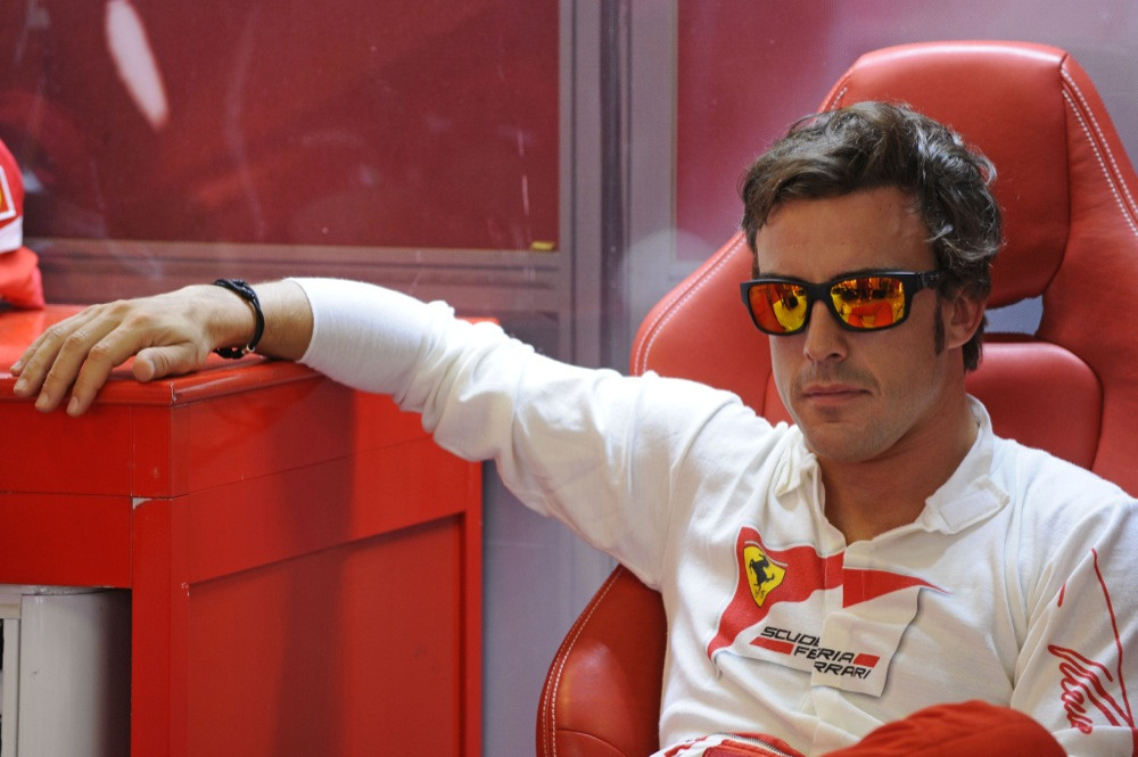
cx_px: 569
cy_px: 378
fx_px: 6001
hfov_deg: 10.8
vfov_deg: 7.2
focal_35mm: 190
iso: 1250
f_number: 7.1
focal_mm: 190
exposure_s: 1/100
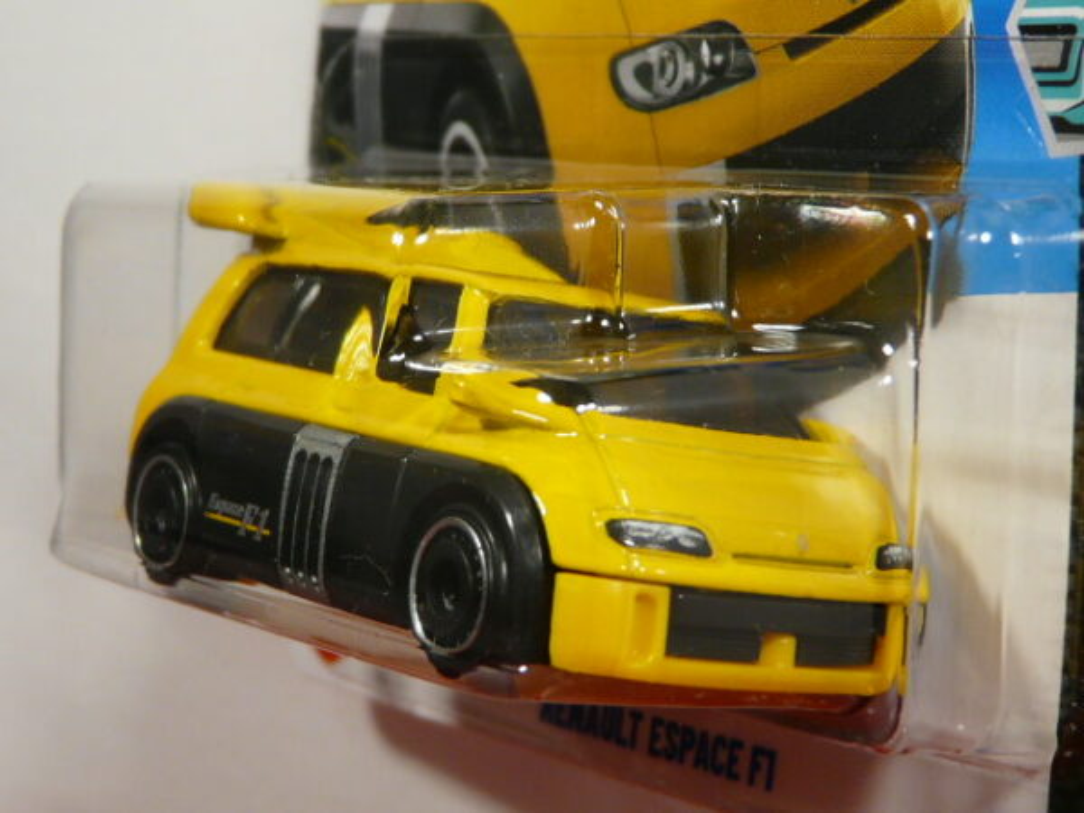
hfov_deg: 21.3
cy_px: 406
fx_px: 2881
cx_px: 542
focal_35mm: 92
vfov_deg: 16.1
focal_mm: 9.5
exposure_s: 1/60
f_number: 3.2
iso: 100
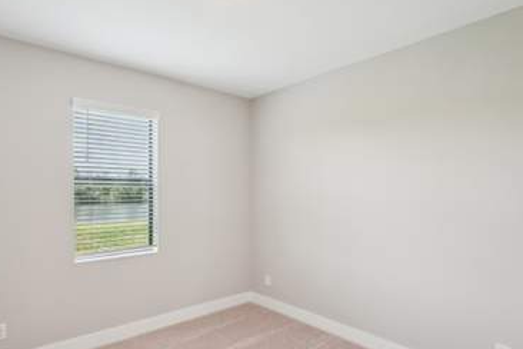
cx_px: 191
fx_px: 305
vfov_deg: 59.4
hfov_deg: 79.5
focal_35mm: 21
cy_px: 189
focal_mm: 16
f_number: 8
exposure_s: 1/25
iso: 400
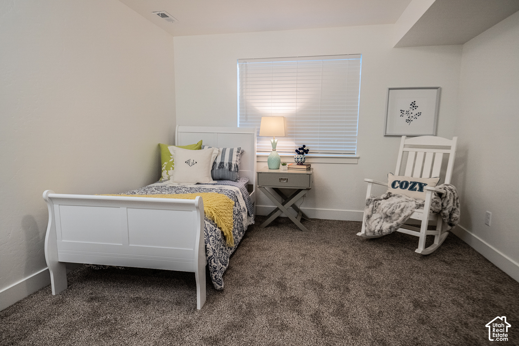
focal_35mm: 21
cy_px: 173
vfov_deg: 59.2
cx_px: 260
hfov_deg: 80.9
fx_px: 304
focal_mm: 21
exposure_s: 1/320
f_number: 4
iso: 3200
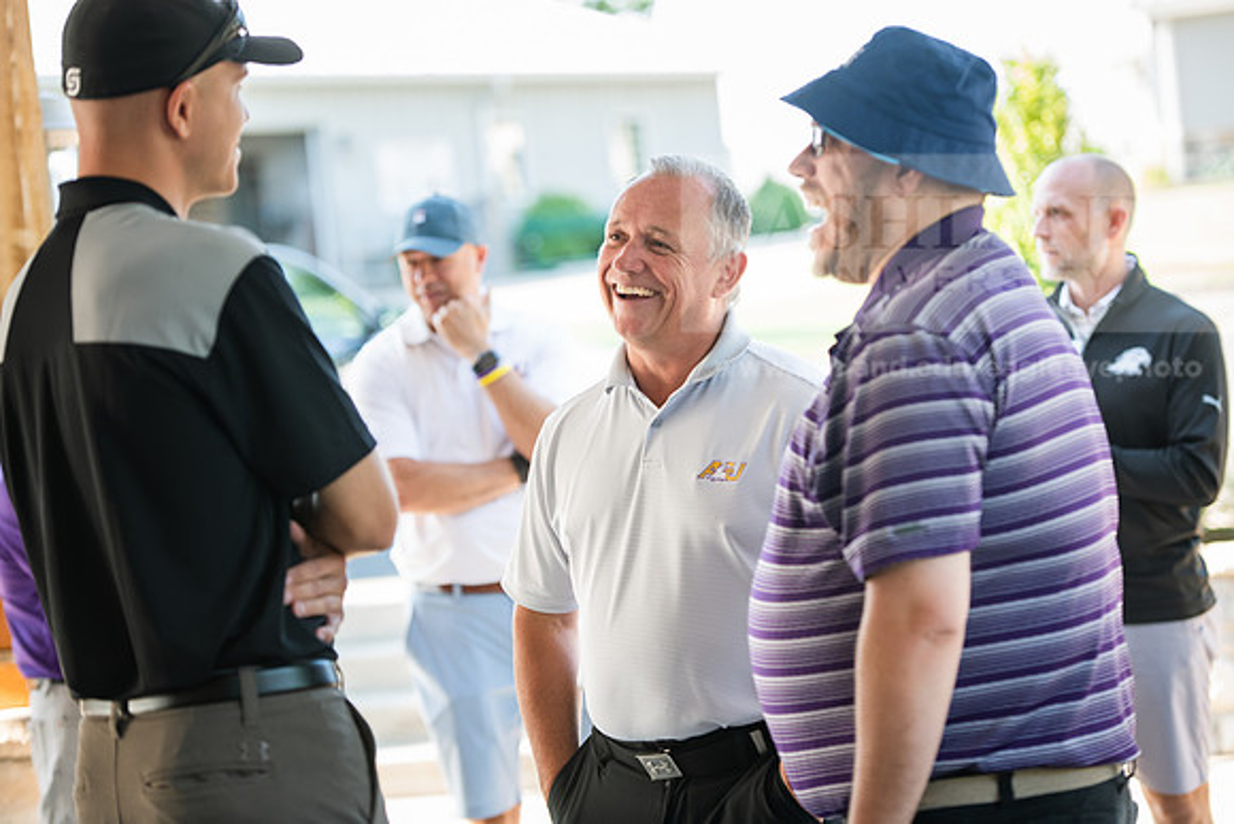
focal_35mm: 105
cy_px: 412
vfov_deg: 13.0
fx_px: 3600
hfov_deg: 19.5
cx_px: 617
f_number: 3.2
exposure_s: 1/200
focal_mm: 105
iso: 400
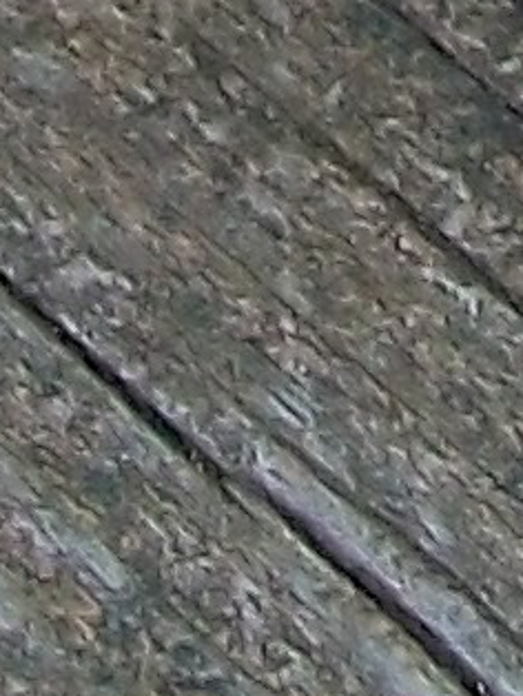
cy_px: -1951
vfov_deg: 4.8
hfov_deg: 4.0
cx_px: 445
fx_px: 7524
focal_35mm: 374
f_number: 2.7
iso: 80
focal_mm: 6
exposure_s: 1/50
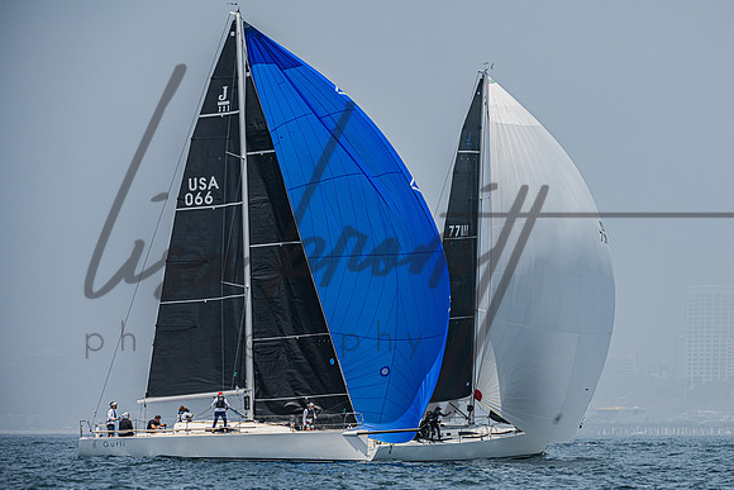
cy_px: 282
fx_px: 4373
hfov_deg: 9.6
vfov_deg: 6.4
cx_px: 433
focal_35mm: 214
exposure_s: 1/5000
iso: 400
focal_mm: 180
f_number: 6.3
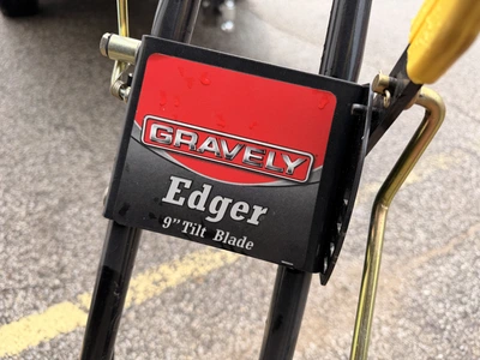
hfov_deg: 71.6
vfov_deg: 56.8
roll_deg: -3.2
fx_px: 333
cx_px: 240
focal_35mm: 24
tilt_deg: -42.9
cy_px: 180
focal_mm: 6.76
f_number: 1.78
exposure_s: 1/393
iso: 80
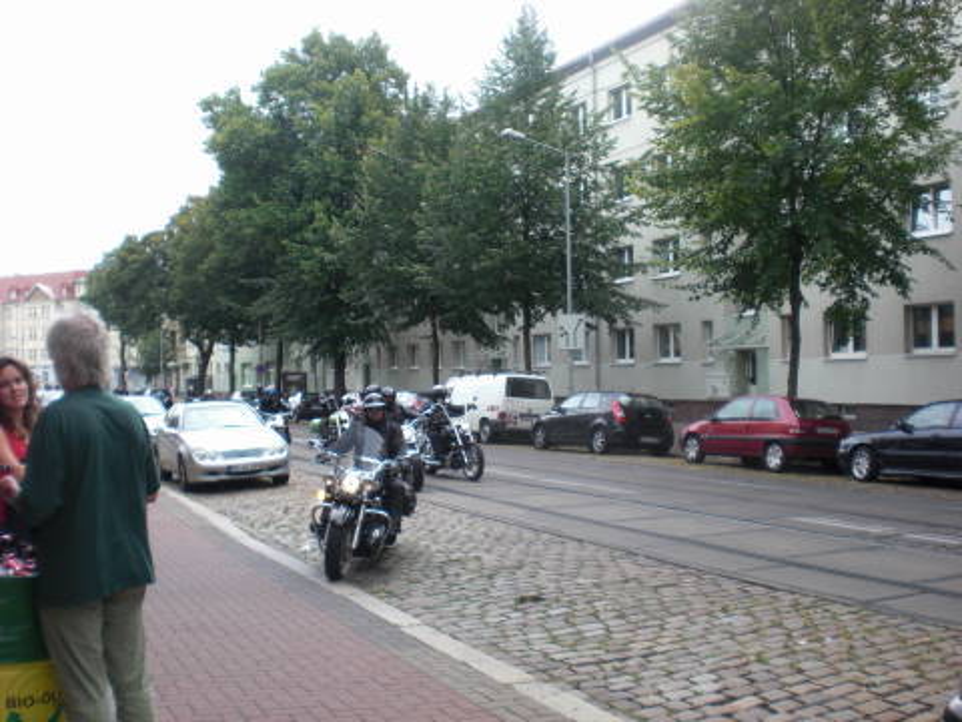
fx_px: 1056
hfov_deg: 49.0
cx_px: 481
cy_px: 361
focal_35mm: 38
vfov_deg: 37.7
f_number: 3.1
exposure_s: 1/125
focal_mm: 6.3
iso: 64
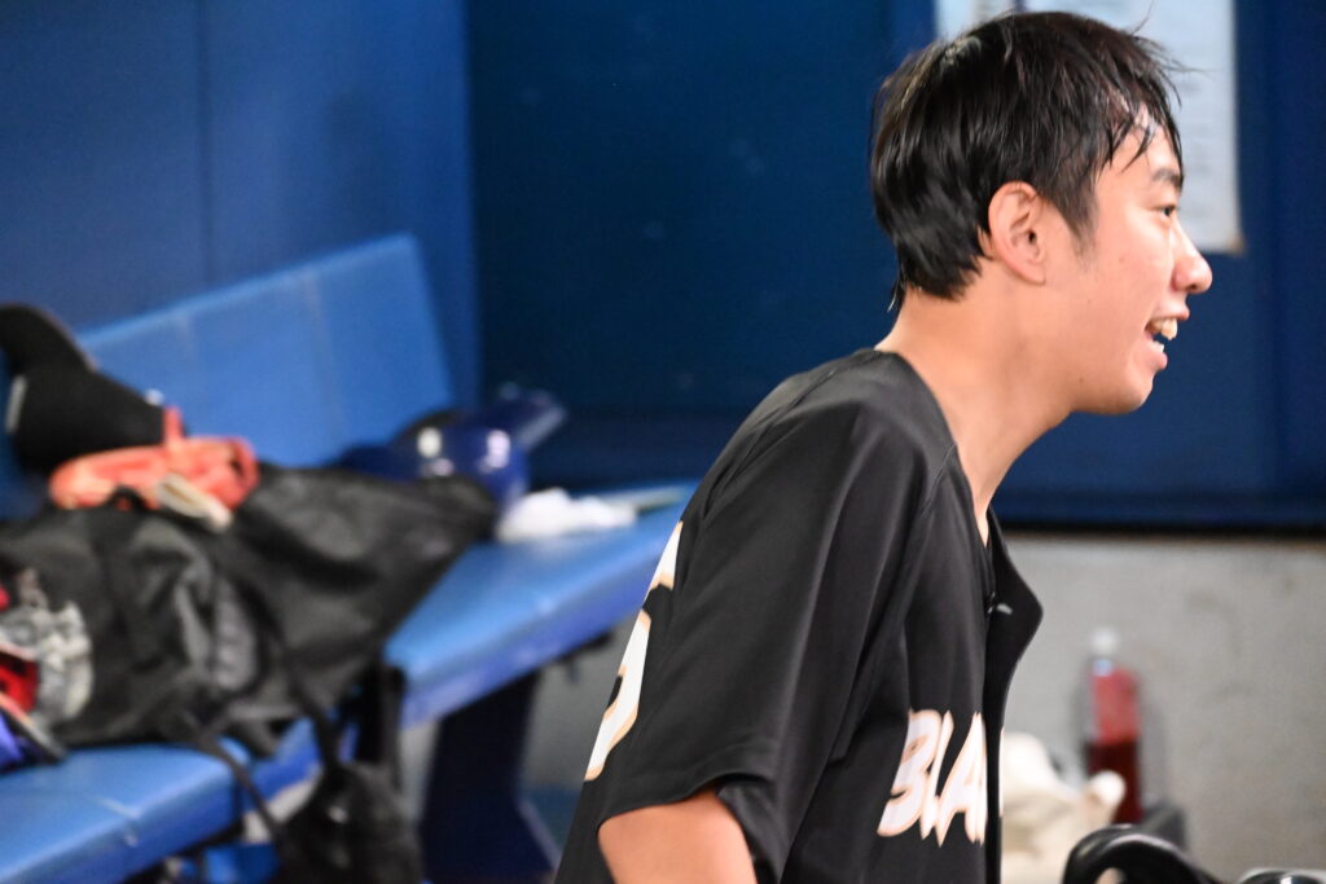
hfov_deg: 12.5
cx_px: 663
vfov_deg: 8.3
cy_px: 442
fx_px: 6078
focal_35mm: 165
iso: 9000
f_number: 5
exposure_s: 1/125
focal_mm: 110
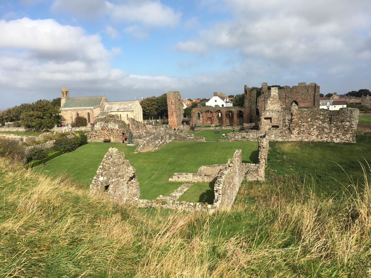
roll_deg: +2.3
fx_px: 311
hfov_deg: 61.7
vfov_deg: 48.2
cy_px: 139
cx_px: 186
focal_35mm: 29
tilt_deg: -5.6
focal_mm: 4.15
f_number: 2.2
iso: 25
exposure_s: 1/1709
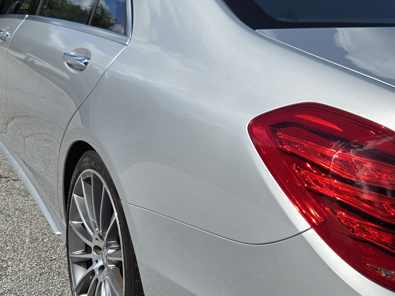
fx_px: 559
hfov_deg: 38.9
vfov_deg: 29.7
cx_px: 188
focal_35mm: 49
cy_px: 150
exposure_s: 1/3211
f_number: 1.8
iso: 25
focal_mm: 5.4
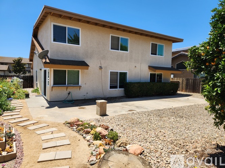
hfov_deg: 73.9
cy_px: 84
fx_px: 149
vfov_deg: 58.9
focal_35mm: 23
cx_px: 112
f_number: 1.8
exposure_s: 1/1265
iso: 20
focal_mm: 5.4
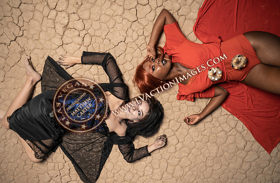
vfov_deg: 45.0
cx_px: 142
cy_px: 87
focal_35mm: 29
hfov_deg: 64.7
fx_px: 221
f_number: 4
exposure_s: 1/200
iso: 100
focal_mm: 27.5
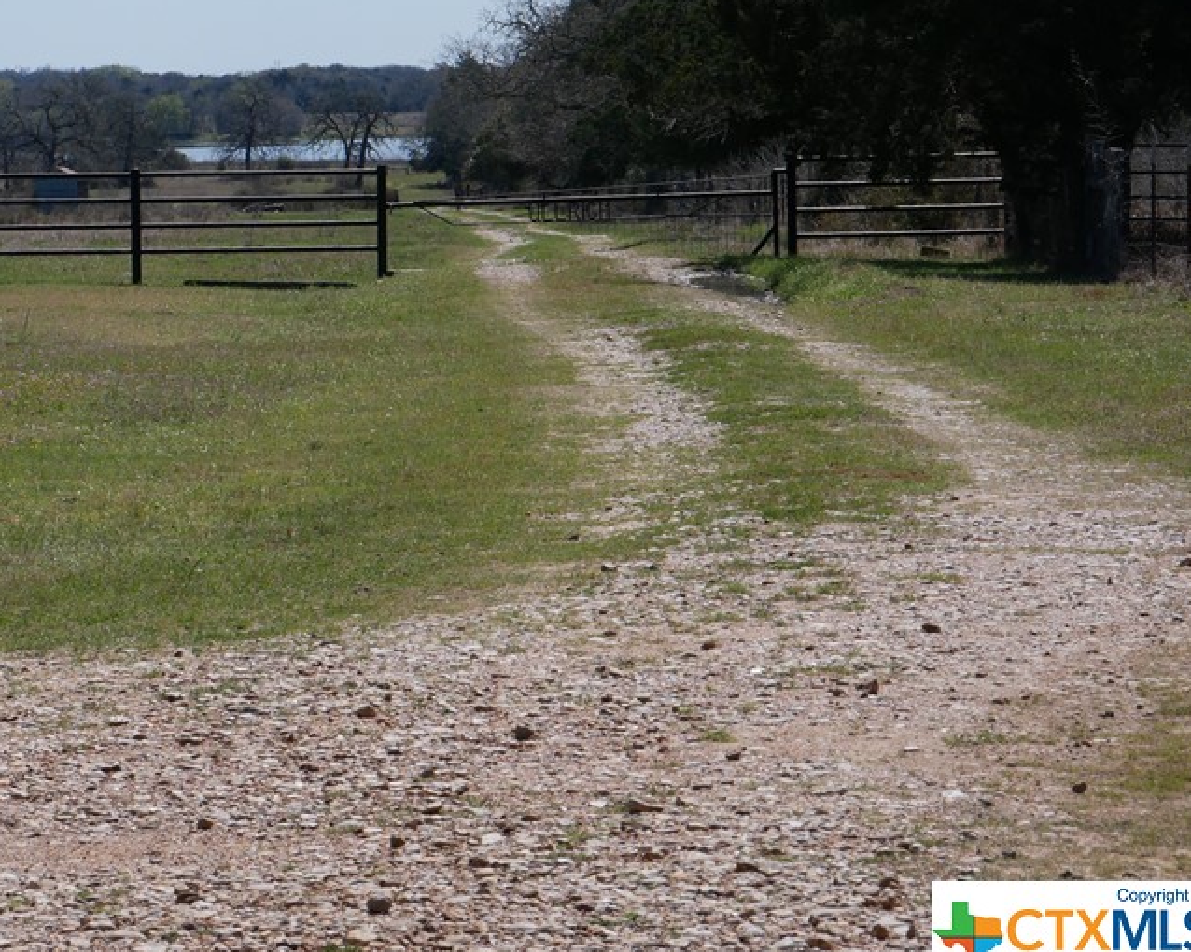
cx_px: 257
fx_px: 6625
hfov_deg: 10.2
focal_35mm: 188
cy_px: 259
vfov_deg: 8.2
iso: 200
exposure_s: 1/640
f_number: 9
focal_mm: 60
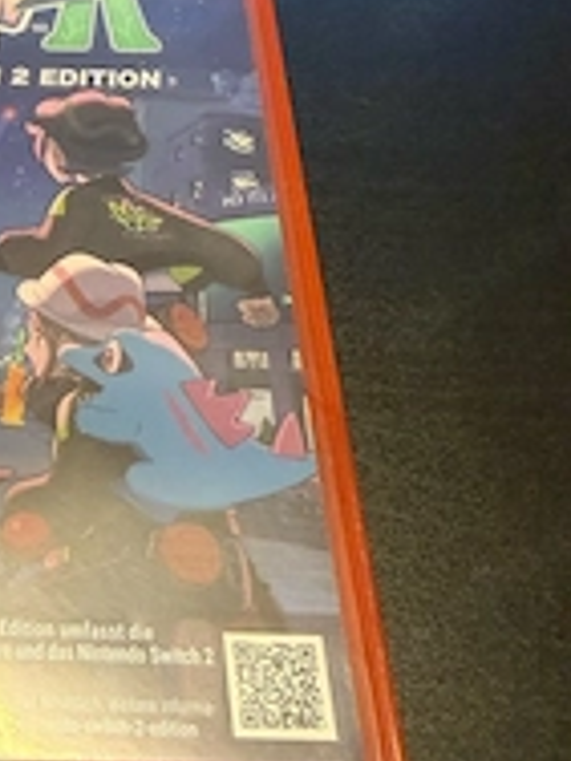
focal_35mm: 51
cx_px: -32
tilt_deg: -54.4
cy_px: 308
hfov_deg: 26.6
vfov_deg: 37.4
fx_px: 1122
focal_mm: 2.22
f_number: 2.2
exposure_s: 1/50
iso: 400
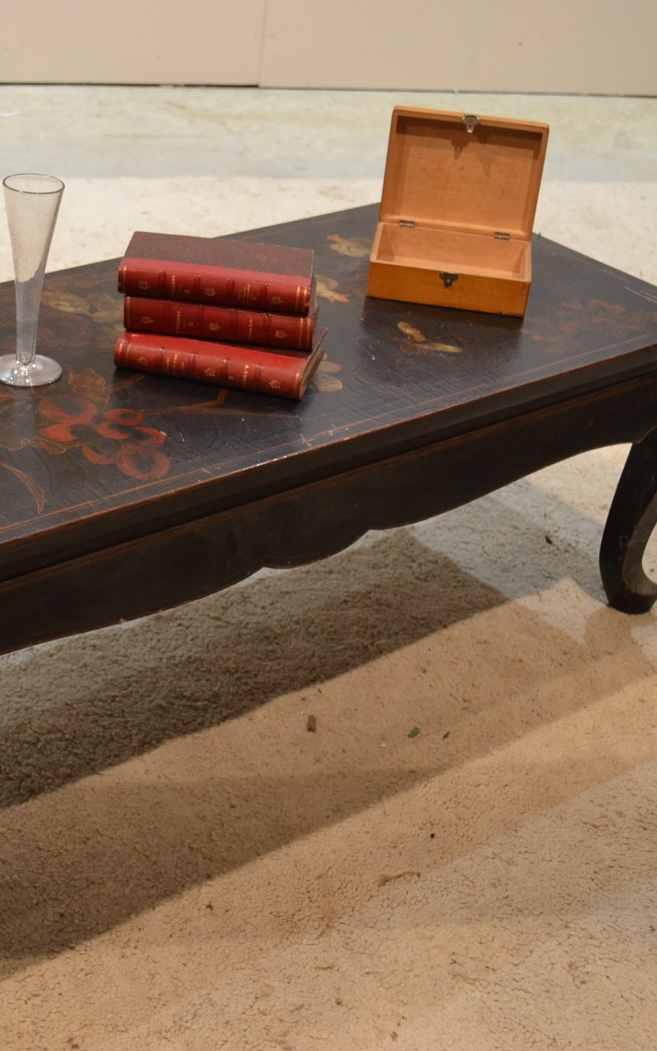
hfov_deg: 21.4
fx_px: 1719
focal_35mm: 60
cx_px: 147
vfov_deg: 34.0
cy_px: 528
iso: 1000
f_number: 4.2
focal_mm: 26
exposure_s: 1/15
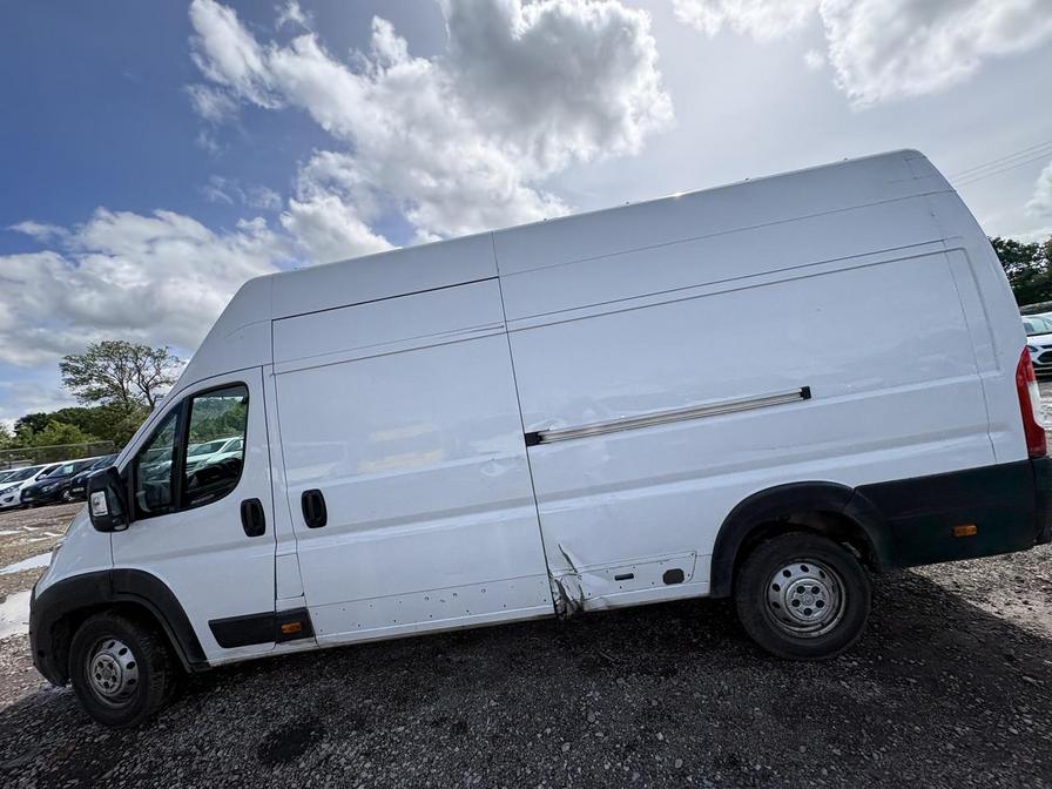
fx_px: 425
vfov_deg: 85.7
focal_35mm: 14
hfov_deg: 102.1
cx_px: 526
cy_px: 394
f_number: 2.2
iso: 40
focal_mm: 2.22
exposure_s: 1/1449
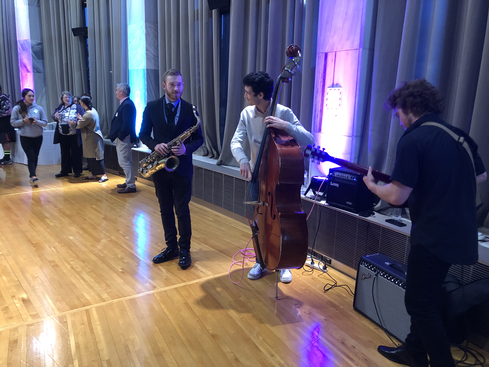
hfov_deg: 63.4
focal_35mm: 28
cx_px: 244
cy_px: 184
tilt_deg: -14.3
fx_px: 396
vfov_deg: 49.7
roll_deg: -1.5
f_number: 1.8
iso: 400
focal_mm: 3.99
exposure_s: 1/33
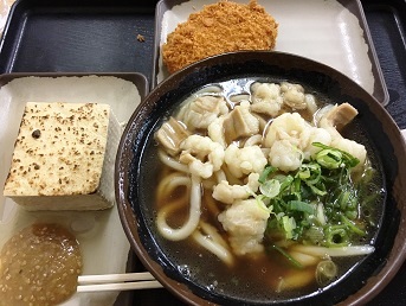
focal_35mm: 29
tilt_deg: -62.5
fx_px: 340
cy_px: 153
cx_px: 203
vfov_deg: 48.3
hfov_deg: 61.6
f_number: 2.2
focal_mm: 4.15
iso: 125
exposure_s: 1/30
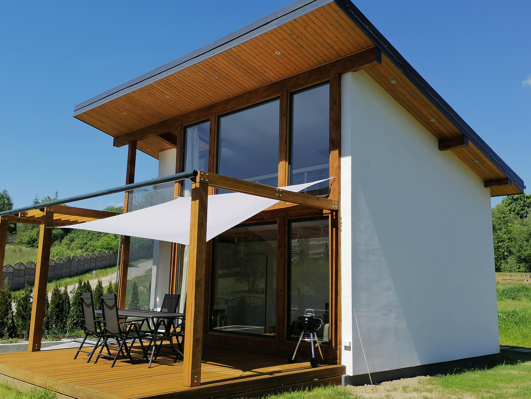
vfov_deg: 40.7
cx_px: 266
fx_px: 537
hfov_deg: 52.6
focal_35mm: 35
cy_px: 200
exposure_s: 1/1792
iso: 50
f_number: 1.8
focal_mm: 5.3
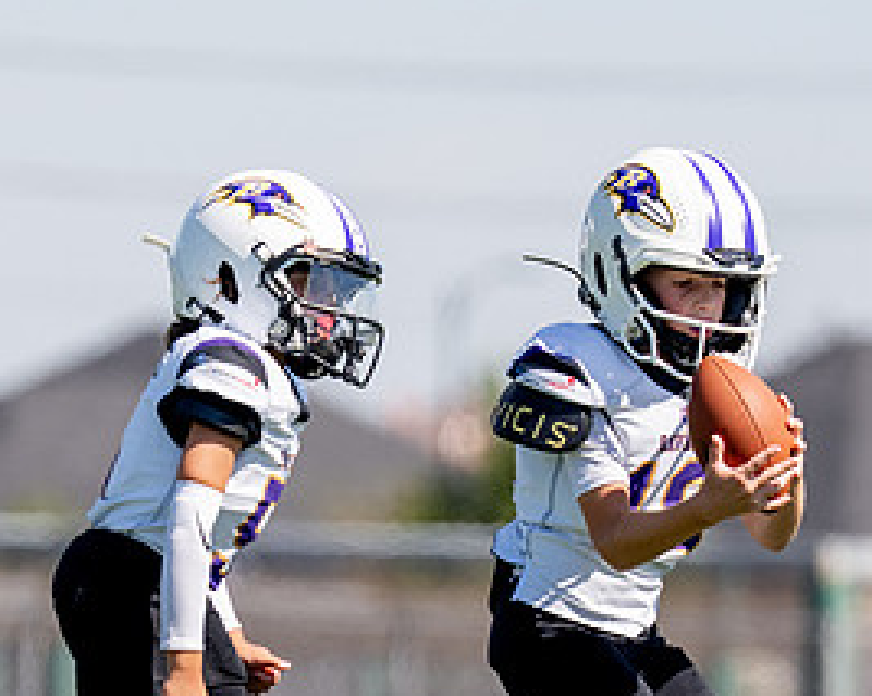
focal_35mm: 702
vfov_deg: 2.2
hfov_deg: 2.8
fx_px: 18097
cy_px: 726
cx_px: 557
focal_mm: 200
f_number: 2.8
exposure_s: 1/4000
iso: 200
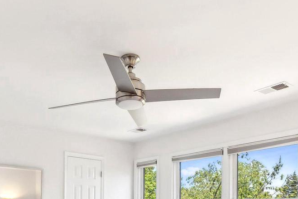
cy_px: 207
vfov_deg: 33.9
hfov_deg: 54.1
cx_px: 122
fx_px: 290
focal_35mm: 35
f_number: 8
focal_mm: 16
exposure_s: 1/60
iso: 1000
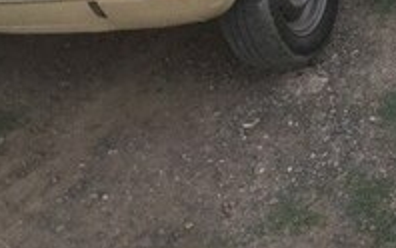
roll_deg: +10.4
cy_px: -134
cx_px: 362
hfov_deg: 25.9
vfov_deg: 15.5
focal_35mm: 77
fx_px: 831
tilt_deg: -21.4
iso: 250
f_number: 2.2
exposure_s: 1/25
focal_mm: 4.15
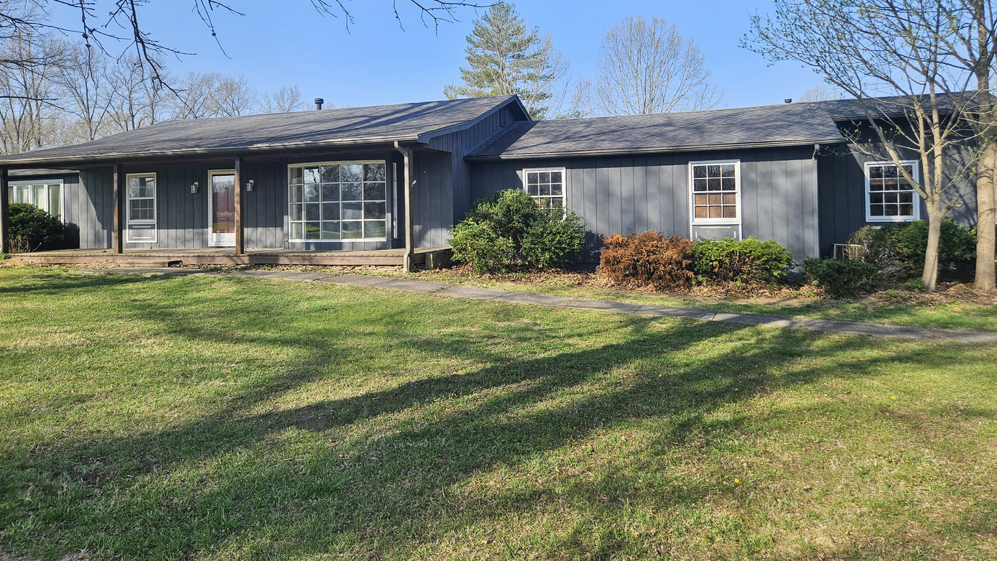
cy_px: 203
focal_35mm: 26
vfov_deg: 44.0
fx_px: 687
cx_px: 490
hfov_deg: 71.9
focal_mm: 5.4
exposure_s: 1/1195
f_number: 1.8
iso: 25
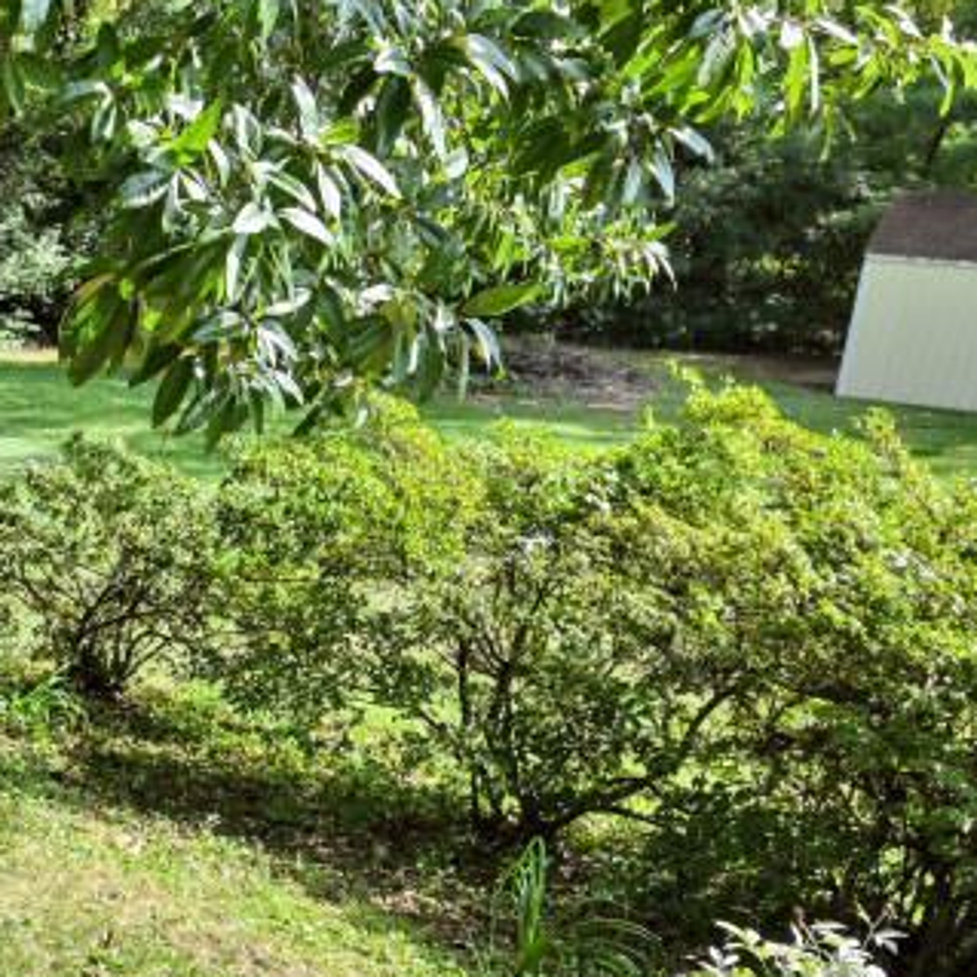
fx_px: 1788
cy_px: 735
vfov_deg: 30.1
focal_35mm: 56
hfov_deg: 25.8
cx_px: -325
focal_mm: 14
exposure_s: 1/320
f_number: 6.3
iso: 100
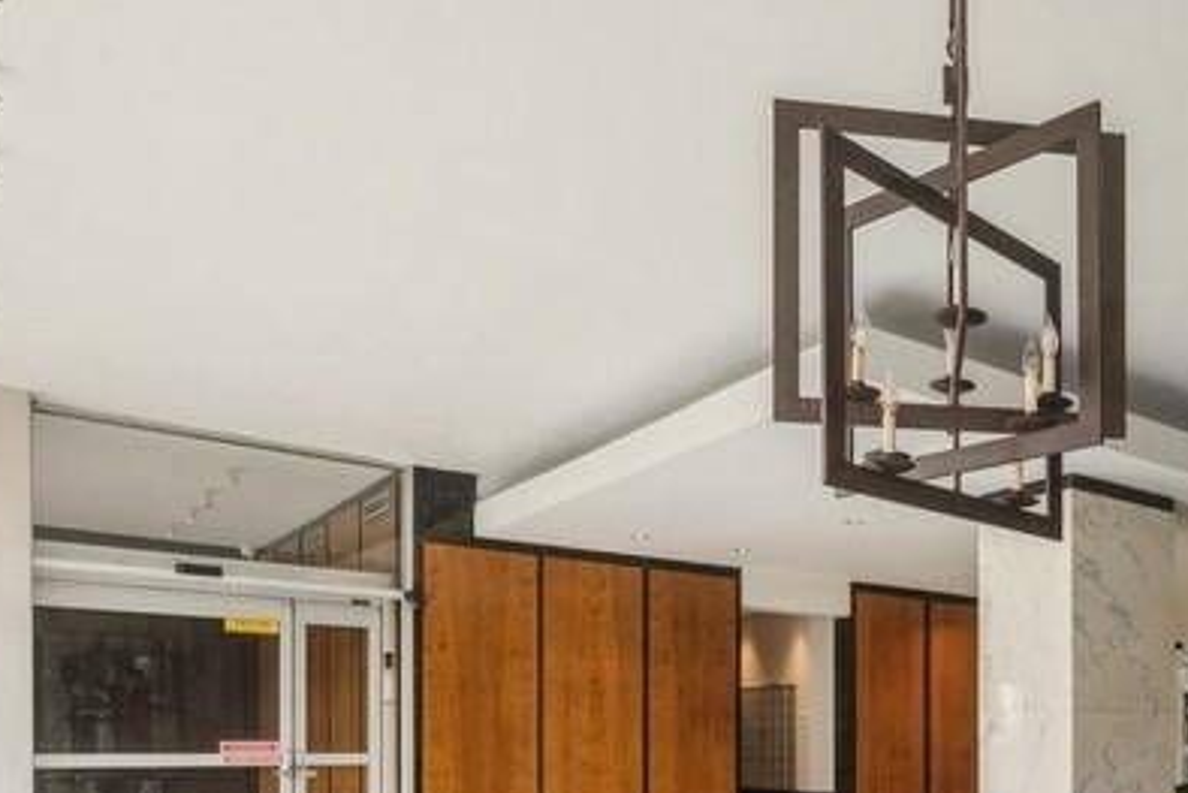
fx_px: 1056
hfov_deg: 51.7
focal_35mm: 32
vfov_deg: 37.2
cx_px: 1070
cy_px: 778
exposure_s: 1/25
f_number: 11
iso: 400
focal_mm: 14
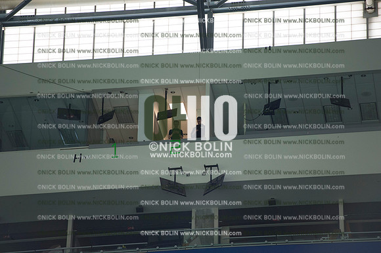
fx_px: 2115
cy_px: 126
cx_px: 190
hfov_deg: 10.3
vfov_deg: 6.9
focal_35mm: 200
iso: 2500
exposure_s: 1/320
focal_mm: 200
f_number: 3.5
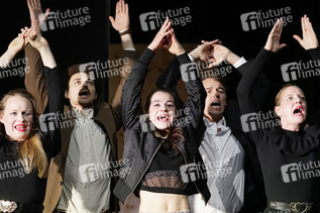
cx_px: 179
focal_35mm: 121
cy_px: 145
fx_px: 1075
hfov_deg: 16.9
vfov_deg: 11.3
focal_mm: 85
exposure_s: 1/400
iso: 1600
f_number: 3.2
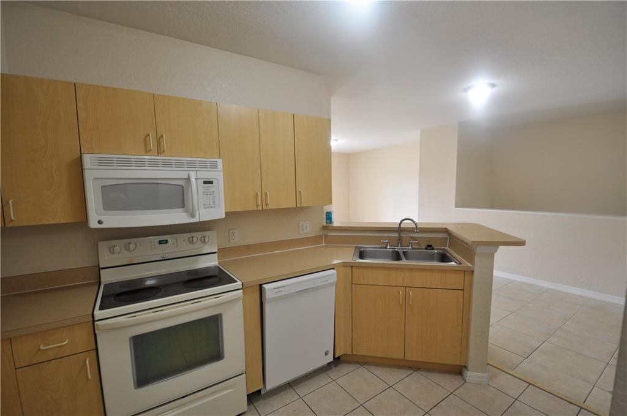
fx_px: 261
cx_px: 314
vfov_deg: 77.1
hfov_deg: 100.5
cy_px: 208
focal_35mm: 15
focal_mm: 10
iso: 400
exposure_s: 1/60
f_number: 4
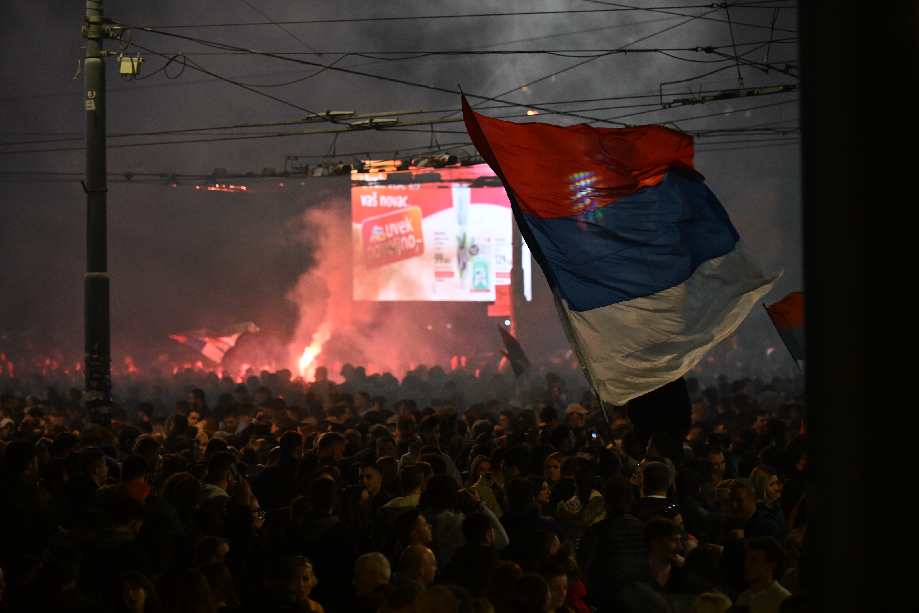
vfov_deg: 7.4
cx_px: 460
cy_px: 306
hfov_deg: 11.1
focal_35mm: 185
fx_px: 4722
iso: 6400
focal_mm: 185
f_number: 4
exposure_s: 1/320
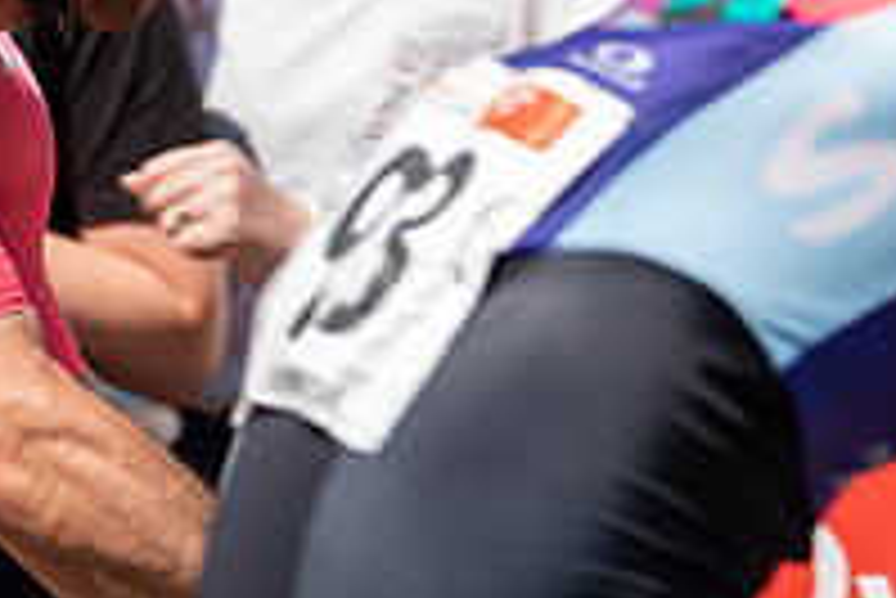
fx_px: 7845
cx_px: -77
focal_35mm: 315
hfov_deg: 6.5
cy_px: -250
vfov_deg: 4.3
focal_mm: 108
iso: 160
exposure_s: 1/800
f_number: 4.5
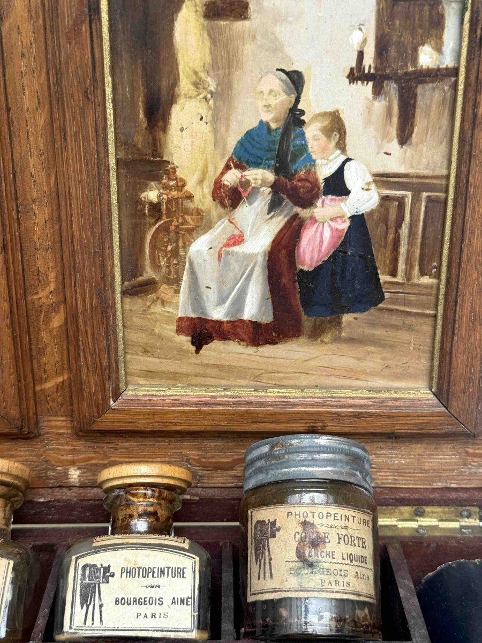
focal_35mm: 48
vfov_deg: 39.7
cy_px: 322
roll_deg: +2.7
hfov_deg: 30.3
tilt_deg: -22.0
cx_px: 241
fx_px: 891
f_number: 1.78
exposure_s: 1/50
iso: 160
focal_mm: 6.76
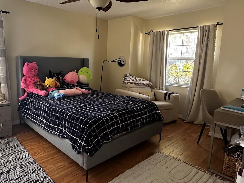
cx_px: 96
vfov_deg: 54.9
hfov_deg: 68.6
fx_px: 176
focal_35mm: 25
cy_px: 87
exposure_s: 1/84
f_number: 2.2
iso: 320
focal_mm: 2.22
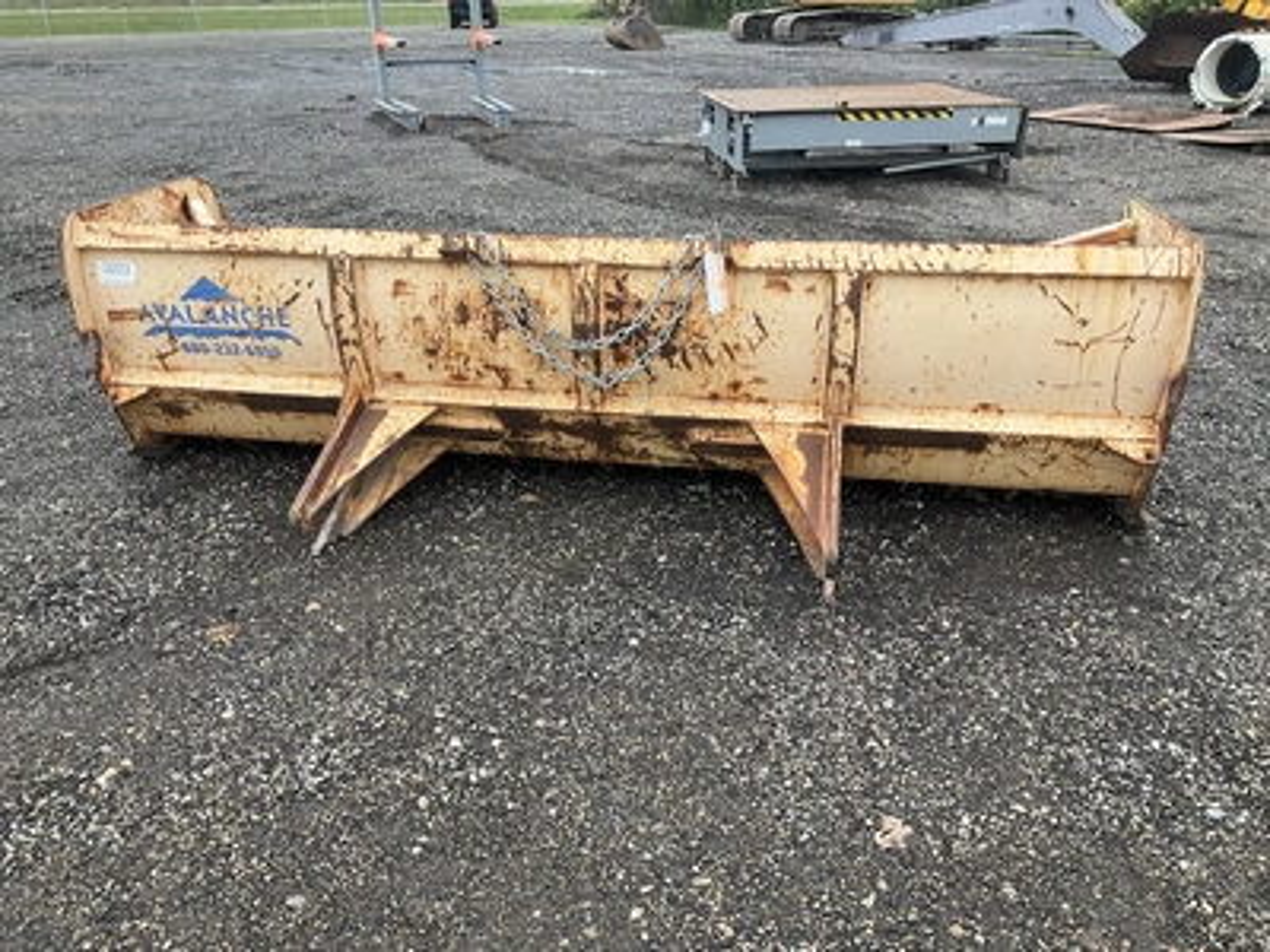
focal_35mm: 29
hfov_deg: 61.7
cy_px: 476
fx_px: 1064
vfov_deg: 48.2
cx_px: 635
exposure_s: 1/344
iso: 25
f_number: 1.8
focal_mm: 3
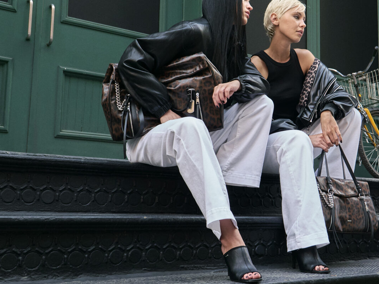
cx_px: 254
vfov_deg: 27.0
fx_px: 591
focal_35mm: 54
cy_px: 134
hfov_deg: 35.2
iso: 800
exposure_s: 1/125
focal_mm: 16.1
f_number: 4
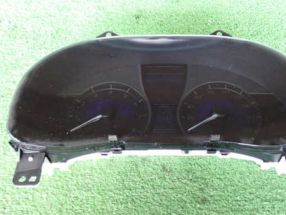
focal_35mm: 42
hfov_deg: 44.7
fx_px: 347
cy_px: 94
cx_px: 163
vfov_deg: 34.3
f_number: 2.4
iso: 500
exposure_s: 1/30
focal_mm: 5.79
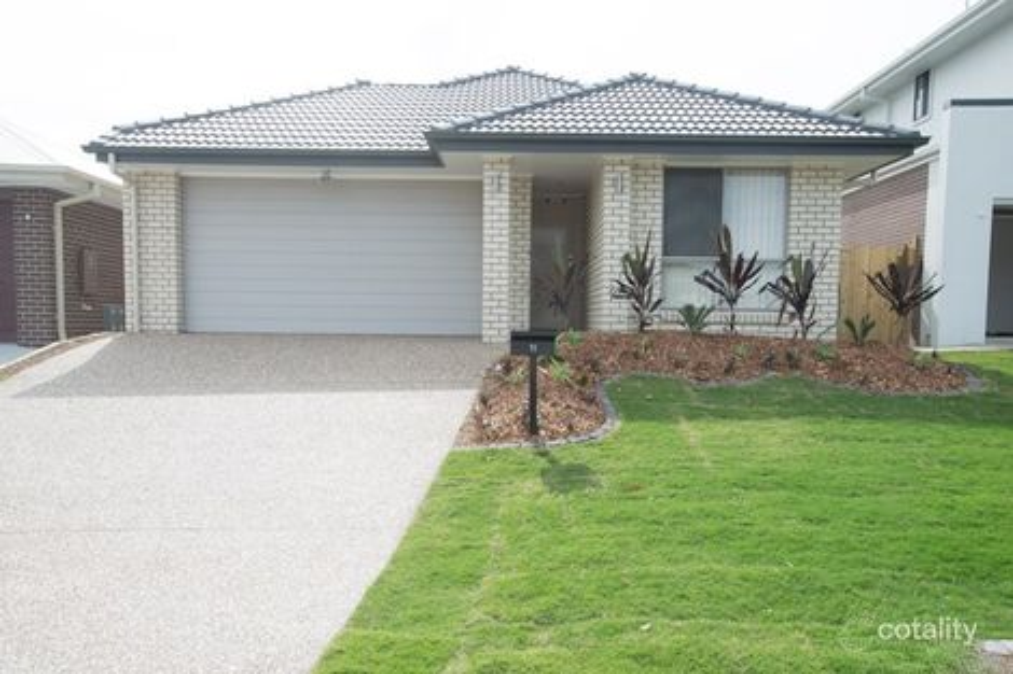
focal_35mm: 15
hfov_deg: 100.4
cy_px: 337
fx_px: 422
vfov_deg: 77.3
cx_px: 506
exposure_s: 1/500
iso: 400
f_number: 11
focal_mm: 10
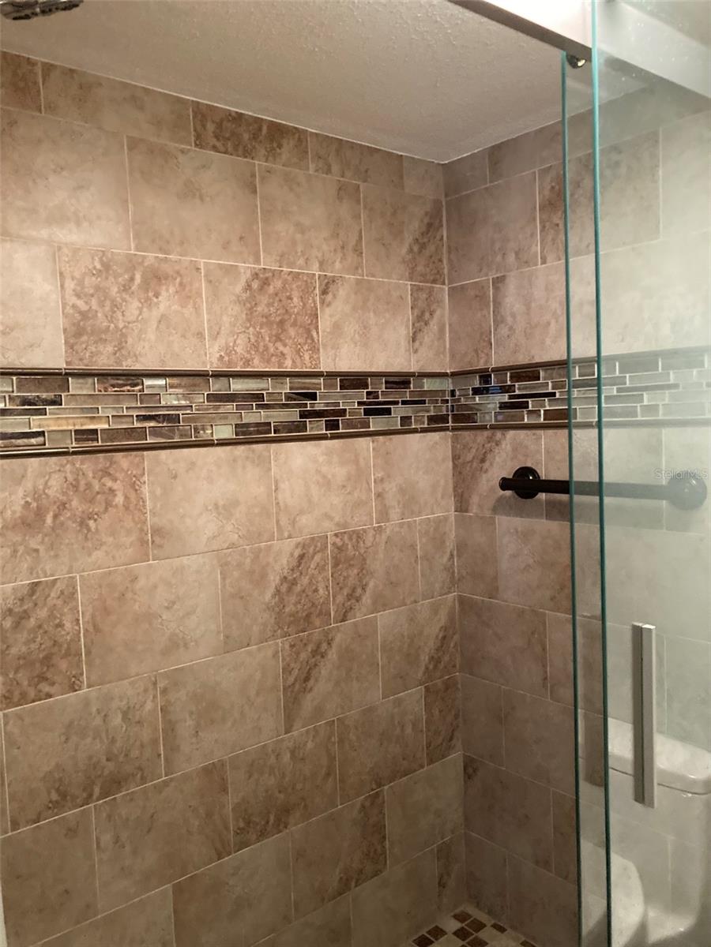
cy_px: 474
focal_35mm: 28
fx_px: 767
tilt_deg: -1.2
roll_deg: +2.2
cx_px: 356
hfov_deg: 49.7
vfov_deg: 63.4
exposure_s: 1/30
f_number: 1.8
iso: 640
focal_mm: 3.99
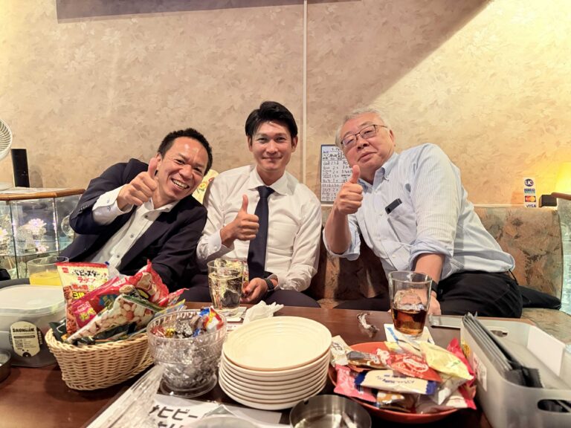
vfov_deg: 56.8
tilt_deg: -8.4
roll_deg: -0.4
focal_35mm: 24
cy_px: 214
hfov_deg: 71.6
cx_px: 286
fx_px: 396
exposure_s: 1/40
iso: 800
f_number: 1.78
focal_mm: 6.76
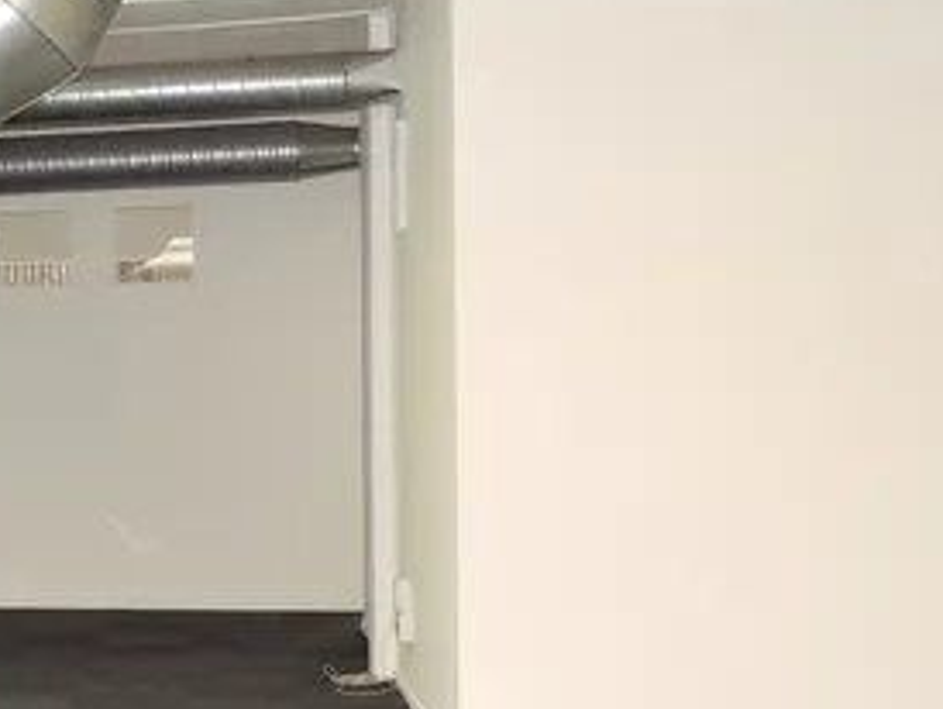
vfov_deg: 21.0
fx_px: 1909
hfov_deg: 23.5
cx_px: -375
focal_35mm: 70
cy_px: 434
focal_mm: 4.3
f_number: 3
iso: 250
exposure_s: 1/30
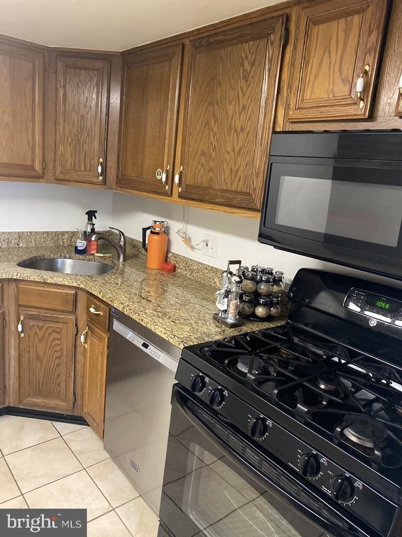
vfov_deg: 67.3
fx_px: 403
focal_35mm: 26
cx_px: 201
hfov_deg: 53.1
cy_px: 268
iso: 500
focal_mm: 4.25
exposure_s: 1/30
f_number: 1.8
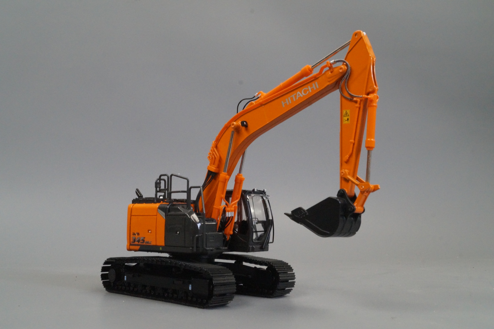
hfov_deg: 49.6
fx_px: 535
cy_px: 164
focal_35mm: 39
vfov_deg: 34.2
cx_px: 247
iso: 3200
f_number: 18
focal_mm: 26
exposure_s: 1/25
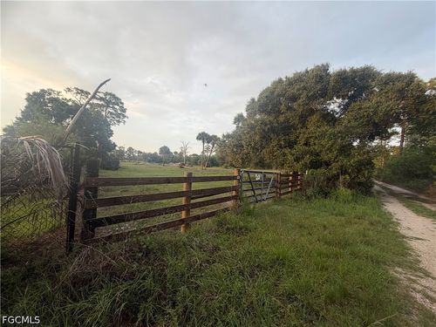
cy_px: 164
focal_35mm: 14
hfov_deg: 102.1
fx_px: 176
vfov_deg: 85.7
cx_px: 218
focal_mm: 2.22
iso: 64
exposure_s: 1/121
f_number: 2.2
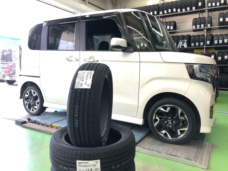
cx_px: 114
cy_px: 86
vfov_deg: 49.7
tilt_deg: -4.4
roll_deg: -1.7
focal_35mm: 28
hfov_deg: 63.4
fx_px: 184
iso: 25
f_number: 1.8
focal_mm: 3.99
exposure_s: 1/33
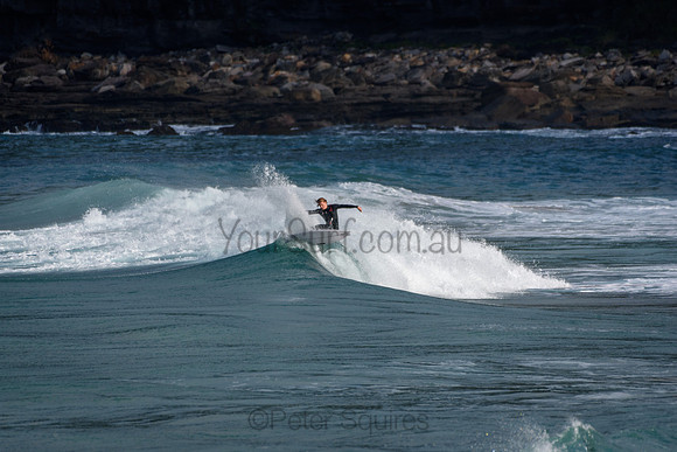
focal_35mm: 750
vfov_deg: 1.8
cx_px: 338
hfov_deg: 2.7
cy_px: 226
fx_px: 14107
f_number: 5.6
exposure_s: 1/2000
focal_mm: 500
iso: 220
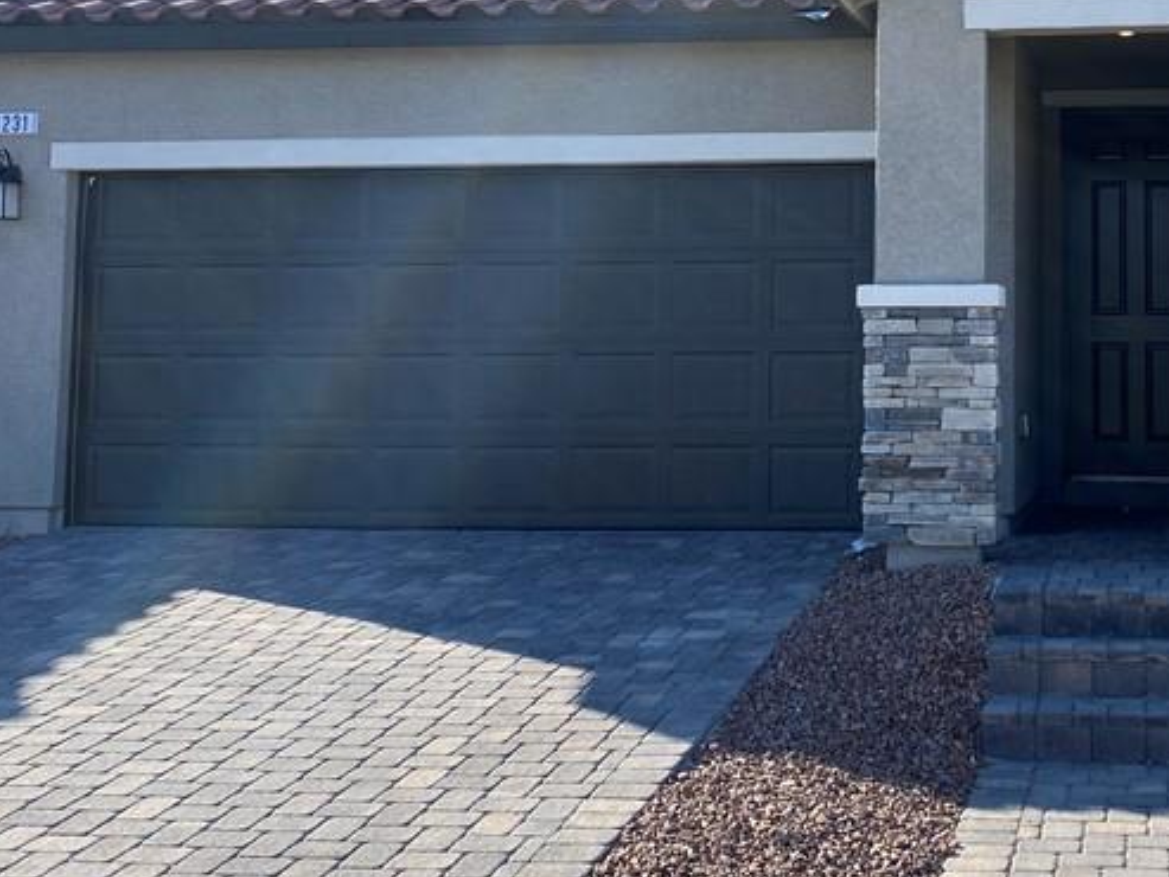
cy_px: 199
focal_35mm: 54
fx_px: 1824
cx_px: 977
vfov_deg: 26.6
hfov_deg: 34.2
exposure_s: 1/1447
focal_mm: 4.25
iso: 32
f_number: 1.8
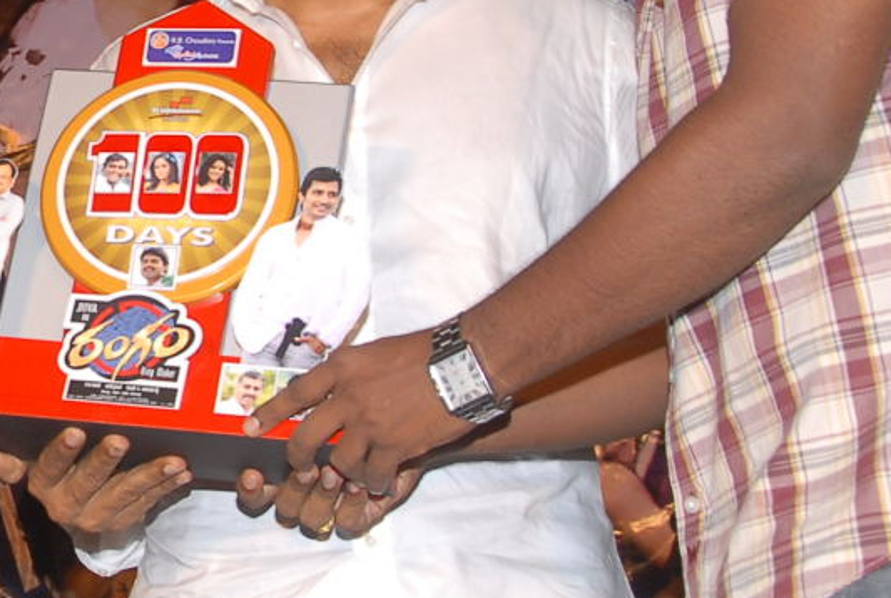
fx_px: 2679
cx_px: -139
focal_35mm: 108
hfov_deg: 18.1
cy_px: 170
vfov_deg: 12.7
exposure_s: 1/125
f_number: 6.3
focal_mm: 24
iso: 320
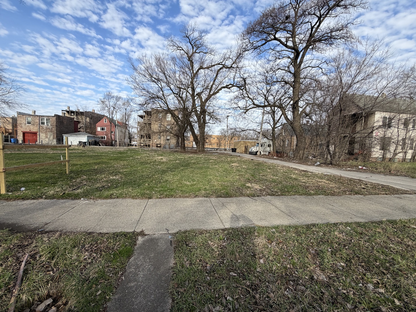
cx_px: 208
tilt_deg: -5.3
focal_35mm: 14
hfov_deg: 102.1
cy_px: 156
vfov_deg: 85.7
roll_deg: -2.0
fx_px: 168
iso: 40
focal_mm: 2.22
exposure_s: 1/742
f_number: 2.2
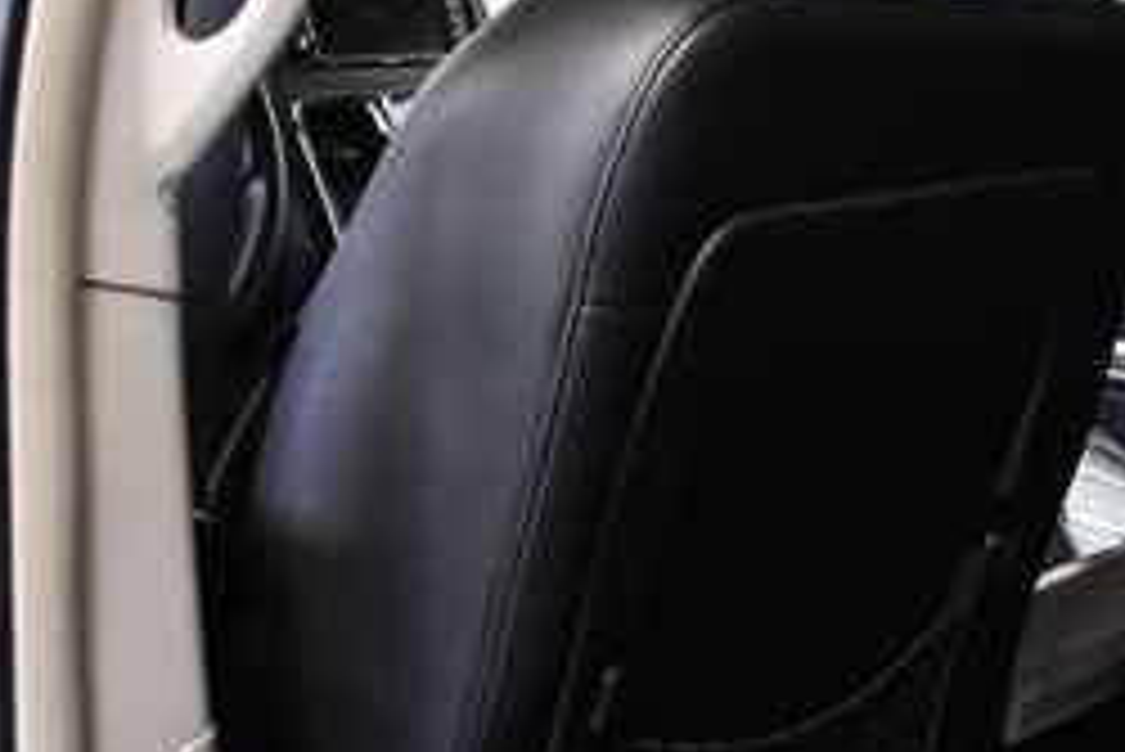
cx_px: 986
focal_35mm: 69
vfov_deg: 19.7
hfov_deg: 28.3
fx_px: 2157
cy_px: 257
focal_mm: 18
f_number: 3.5
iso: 3200
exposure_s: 1/100
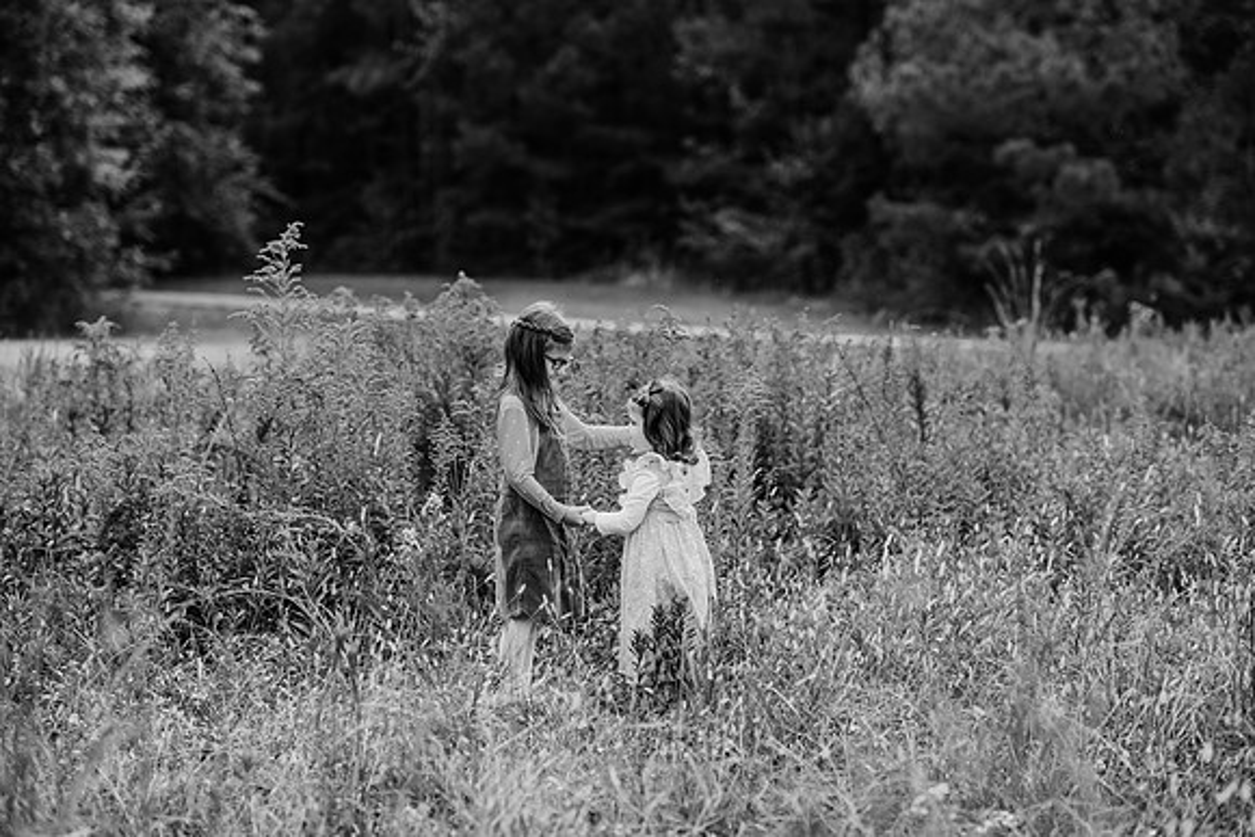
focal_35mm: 85
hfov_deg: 23.9
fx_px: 2964
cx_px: 628
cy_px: 418
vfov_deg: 16.1
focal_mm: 85
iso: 160
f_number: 2.5
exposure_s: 1/1000
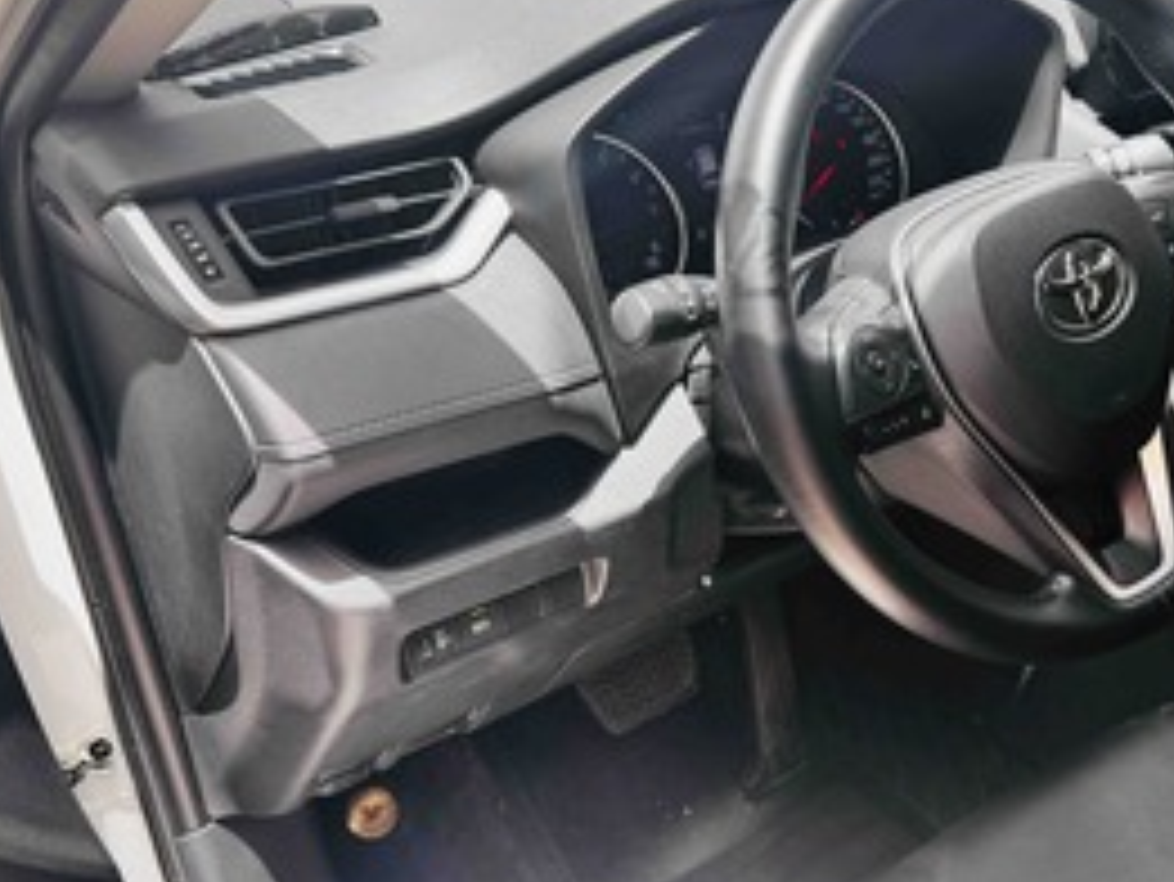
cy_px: 488
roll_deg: -0.7
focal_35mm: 42
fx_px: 1425
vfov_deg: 34.3
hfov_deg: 43.2
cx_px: 893
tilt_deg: -30.7
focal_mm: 6.76
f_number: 1.78
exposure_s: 1/311
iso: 80
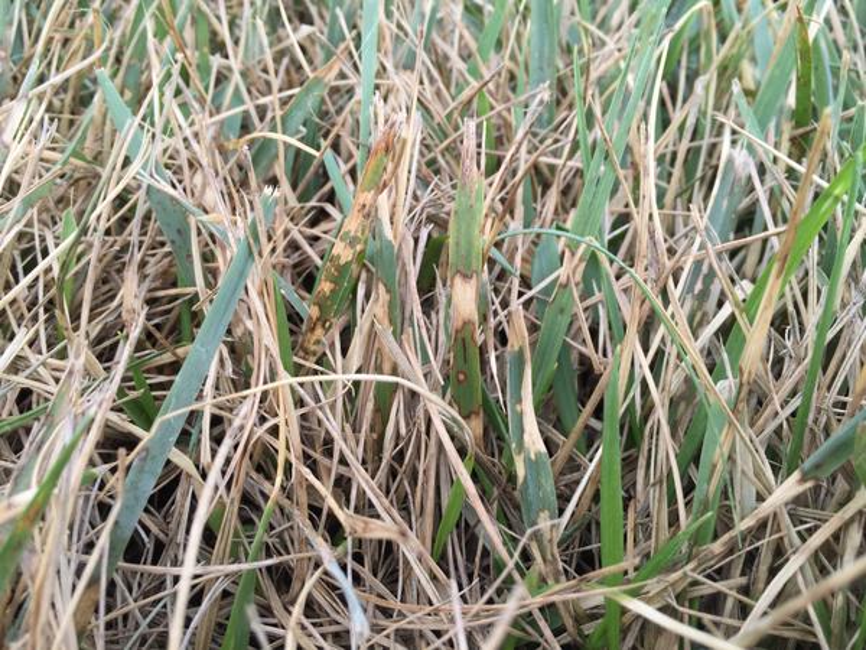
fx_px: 726
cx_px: 433
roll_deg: -4.0
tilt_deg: -44.0
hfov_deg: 61.7
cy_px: 325
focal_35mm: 29
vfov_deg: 48.2
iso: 32
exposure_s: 1/377
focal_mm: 4.15
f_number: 2.2
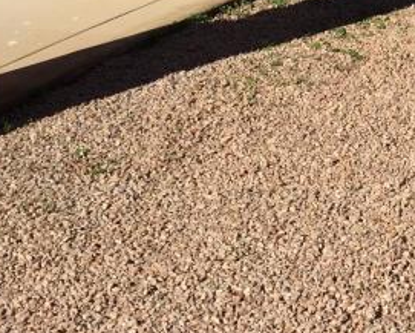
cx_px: 518
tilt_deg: -4.6
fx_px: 1315
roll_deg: +0.4
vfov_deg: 13.4
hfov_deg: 17.0
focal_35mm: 107
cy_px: -192
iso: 32
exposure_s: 1/2639
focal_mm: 4.15
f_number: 2.2
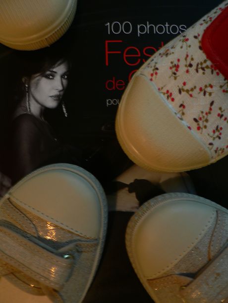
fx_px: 316
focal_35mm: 36
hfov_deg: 39.7
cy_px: 152
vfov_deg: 51.3
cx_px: 114
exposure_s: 1/8
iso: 80
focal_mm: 6
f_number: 2.8
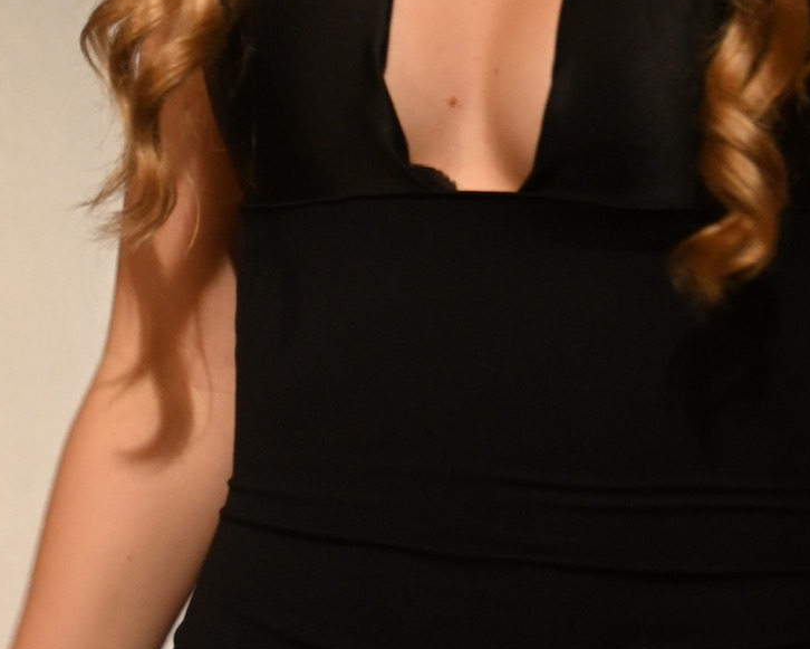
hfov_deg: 13.7
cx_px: 384
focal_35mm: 141
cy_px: -82
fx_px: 3375
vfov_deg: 10.8
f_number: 5
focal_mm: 31.5
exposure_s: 1/125
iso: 720
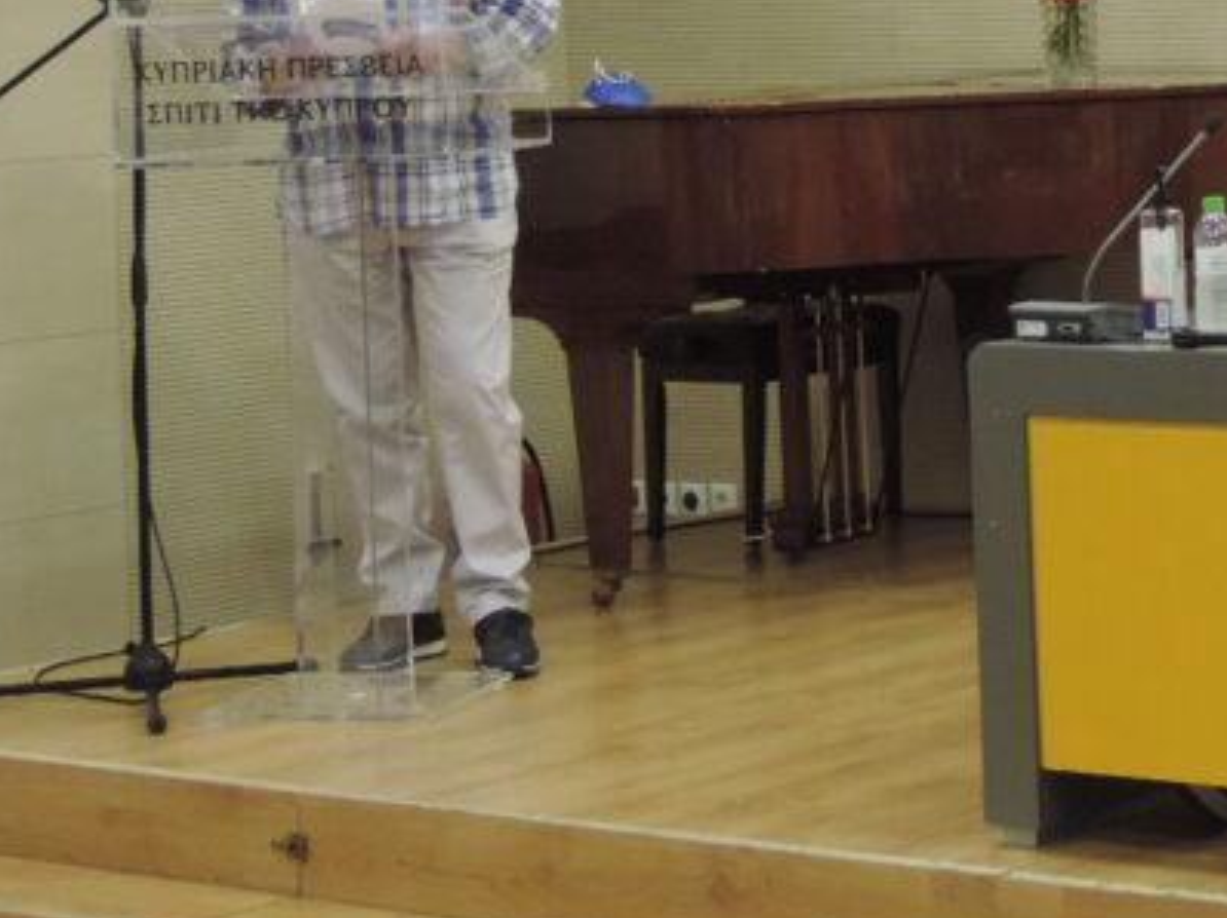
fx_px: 4286
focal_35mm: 121
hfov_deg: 15.8
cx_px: 1353
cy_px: -123
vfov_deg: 12.0
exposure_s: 1/20
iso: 400
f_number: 3.5
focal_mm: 8.3
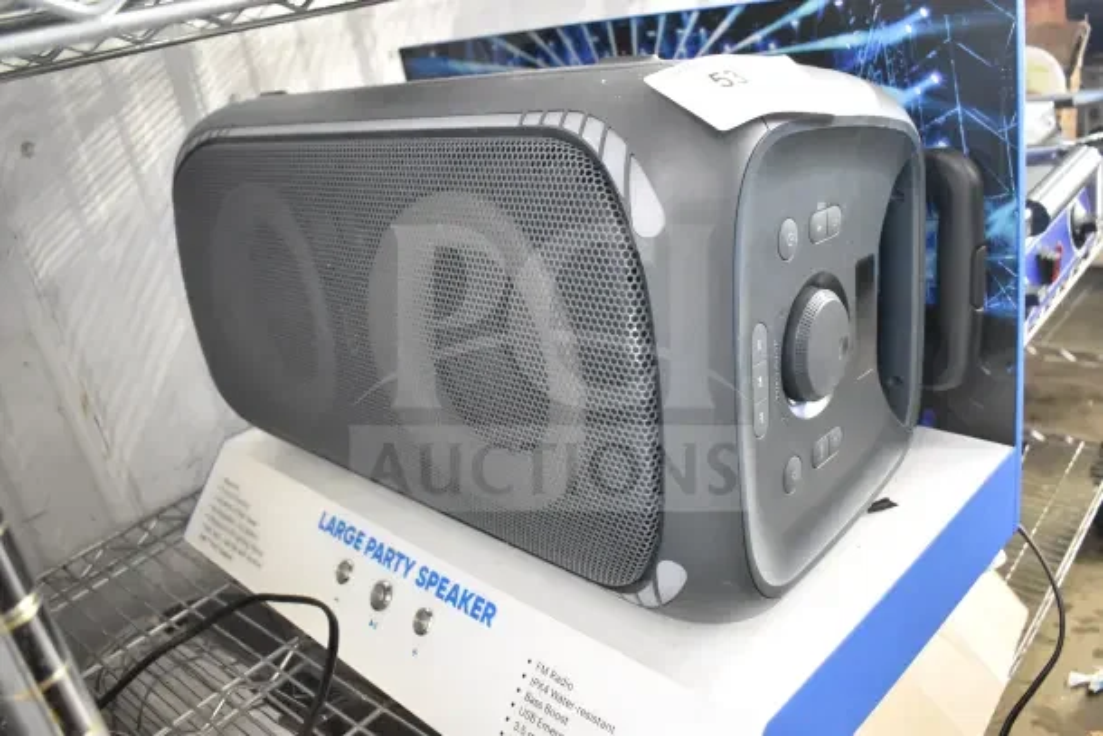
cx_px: 552
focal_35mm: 30
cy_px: 368
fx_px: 919
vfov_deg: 43.6
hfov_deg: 61.9
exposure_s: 1/30
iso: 9000
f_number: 3.5
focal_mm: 20
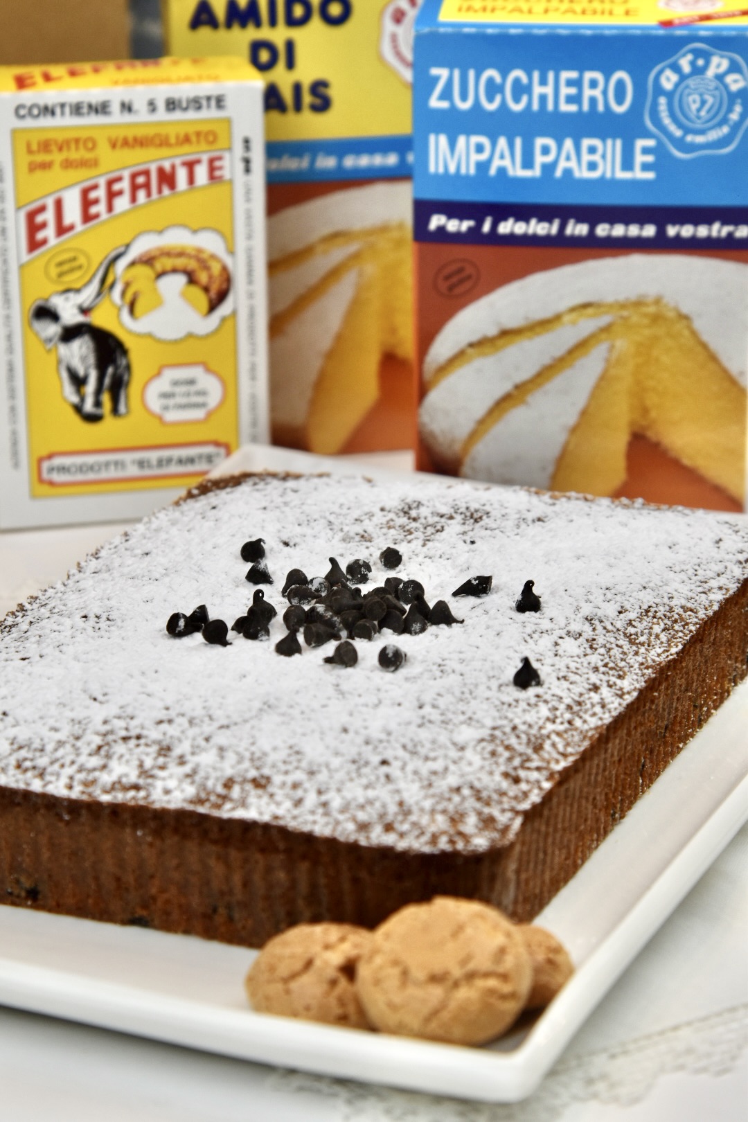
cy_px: 561
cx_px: 374
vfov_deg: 17.5
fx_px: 3646
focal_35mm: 117
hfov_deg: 11.7
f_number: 6.3
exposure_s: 1/160
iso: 400
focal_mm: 78
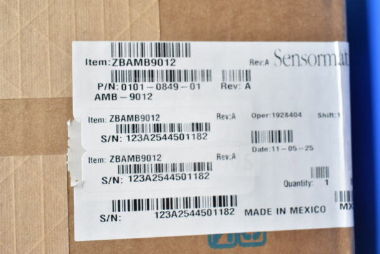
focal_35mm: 38
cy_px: 127
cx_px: 190
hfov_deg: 51.3
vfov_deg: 35.5
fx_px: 396
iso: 1600
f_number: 7.1
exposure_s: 1/200
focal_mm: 25
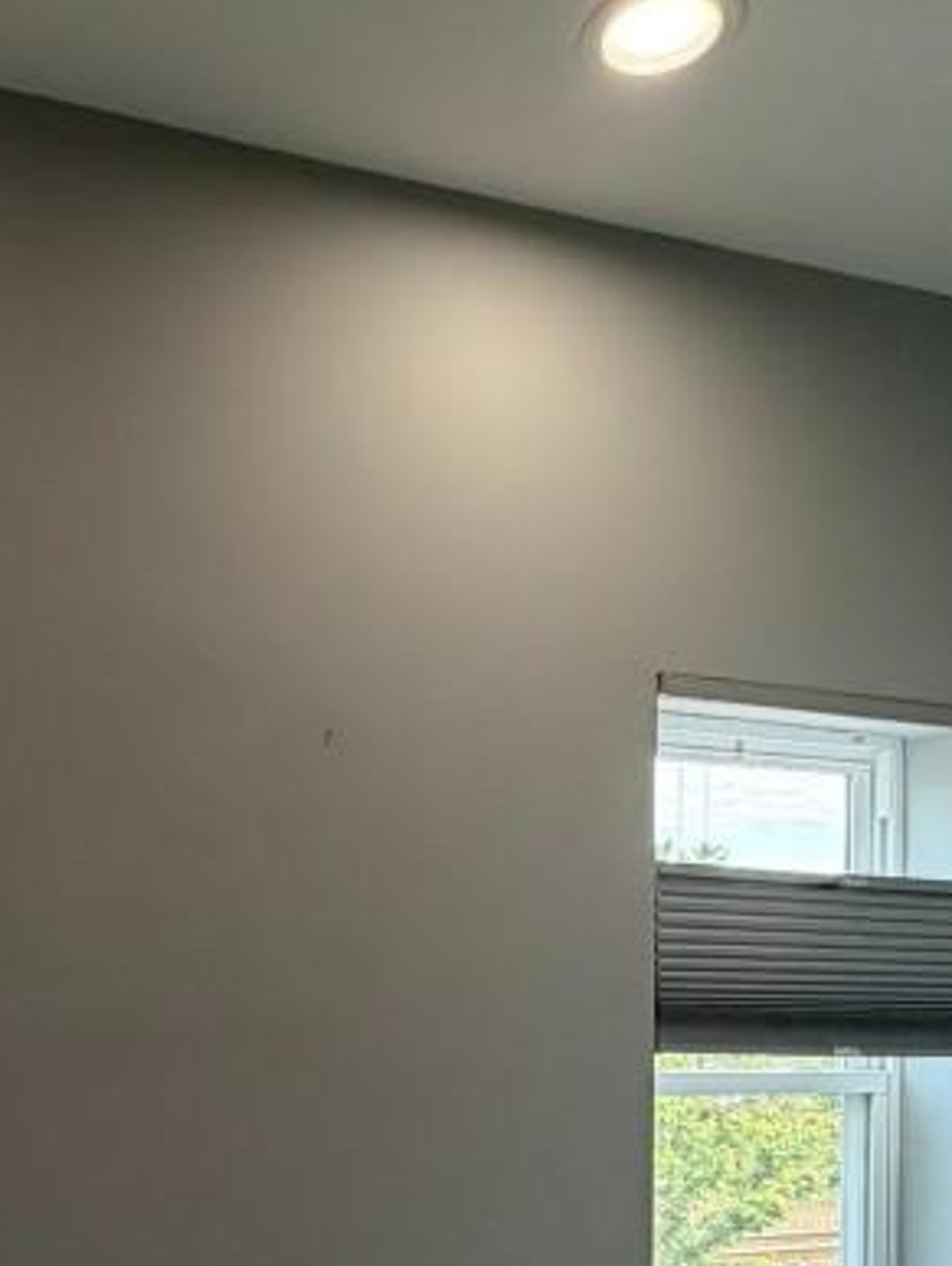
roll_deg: -1.6
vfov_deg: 47.7
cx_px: 164
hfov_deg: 37.1
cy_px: 991
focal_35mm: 37
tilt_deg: +1.4
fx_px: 1355
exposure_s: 1/120
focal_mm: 2.22
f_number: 2.2
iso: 125
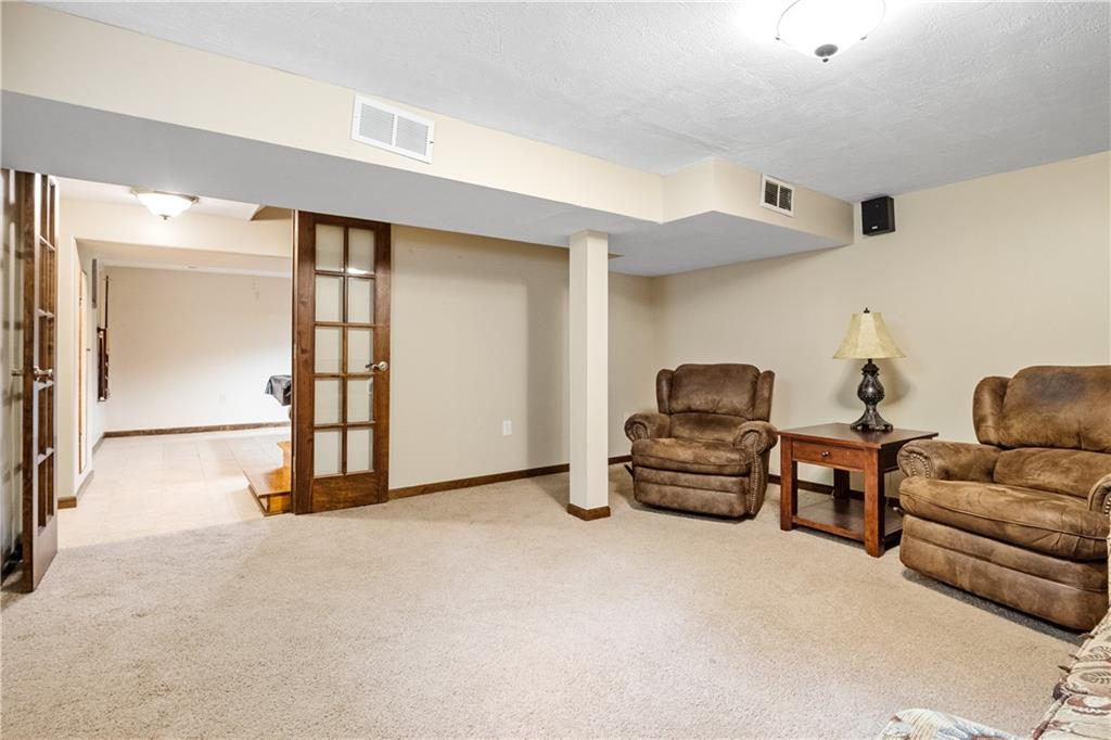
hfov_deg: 96.8
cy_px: 370
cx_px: 556
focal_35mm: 16
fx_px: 494
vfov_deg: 73.7
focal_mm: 8
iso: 400
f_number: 6.3
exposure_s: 1/4
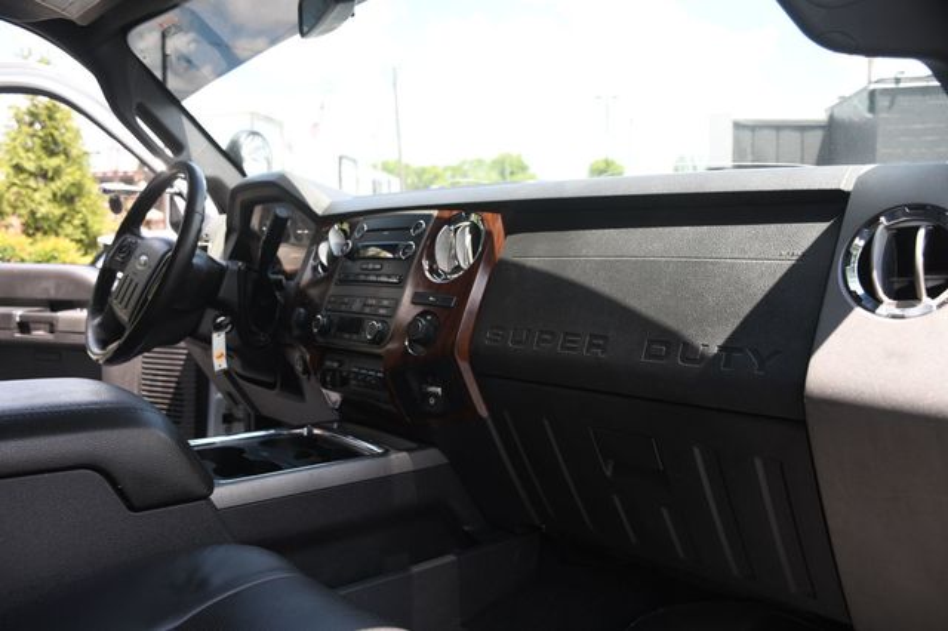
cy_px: 316
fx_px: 790
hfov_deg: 62.0
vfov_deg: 43.6
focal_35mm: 30
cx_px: 474
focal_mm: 20
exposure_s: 1/160
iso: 100
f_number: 3.5
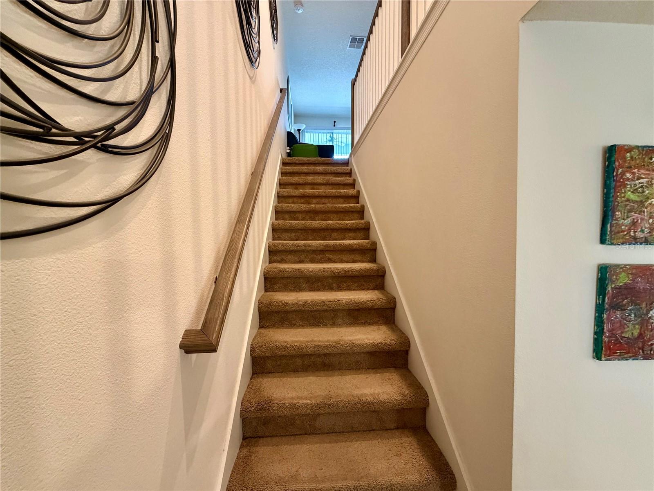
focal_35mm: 14
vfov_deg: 85.7
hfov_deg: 102.1
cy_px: 246
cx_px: 327
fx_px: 265
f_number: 2.2
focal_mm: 2.22
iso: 500
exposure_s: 1/60
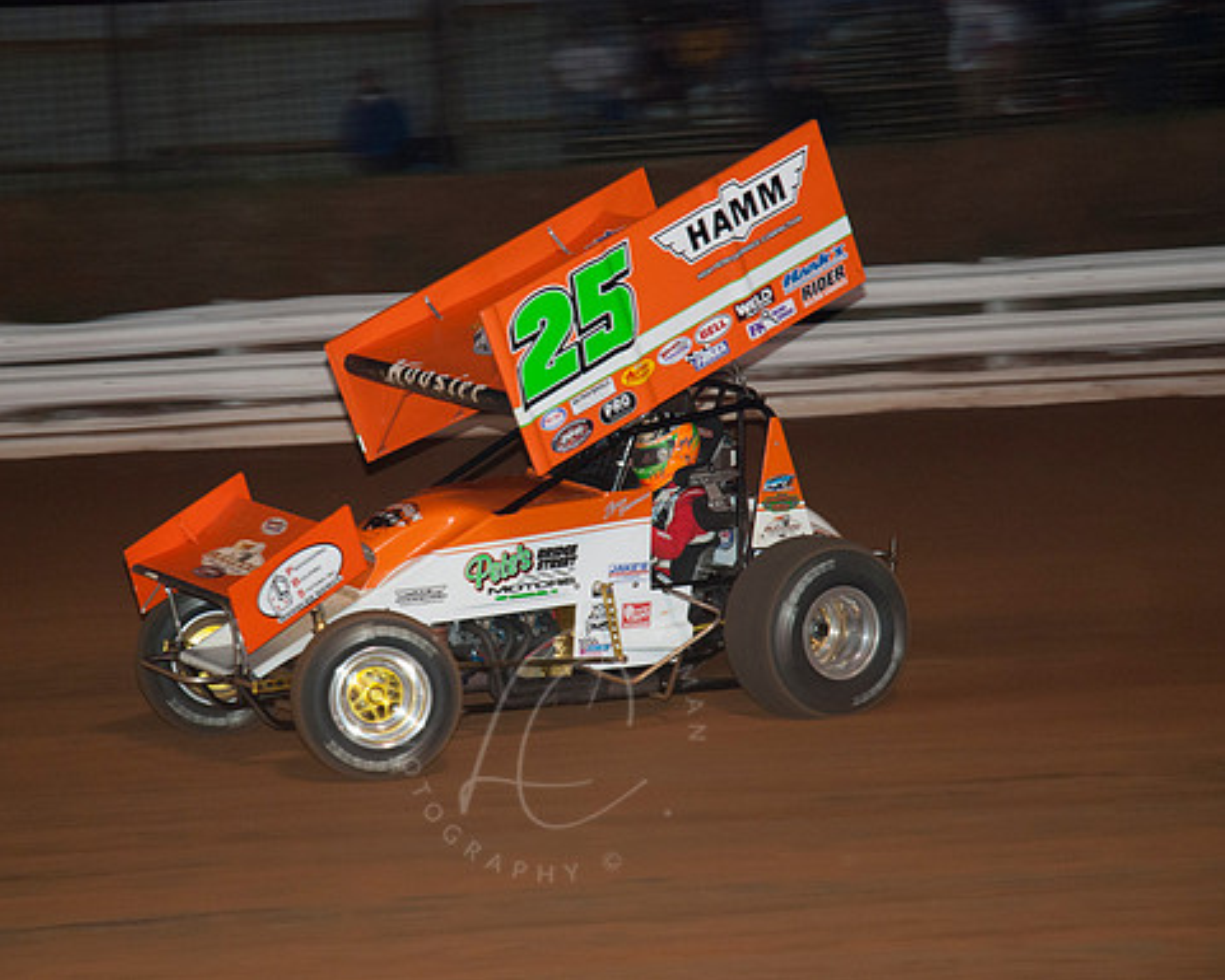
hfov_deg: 16.2
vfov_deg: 13.0
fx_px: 4315
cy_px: 491
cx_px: 550
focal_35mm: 119
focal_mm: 70
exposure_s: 1/125
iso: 250
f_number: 4.5
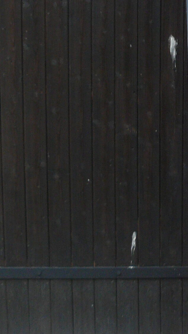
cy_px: 128
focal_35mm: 107
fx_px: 949
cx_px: 266
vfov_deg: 20.0
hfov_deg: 11.0
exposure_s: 1/80
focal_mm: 6
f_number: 2.8
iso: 100
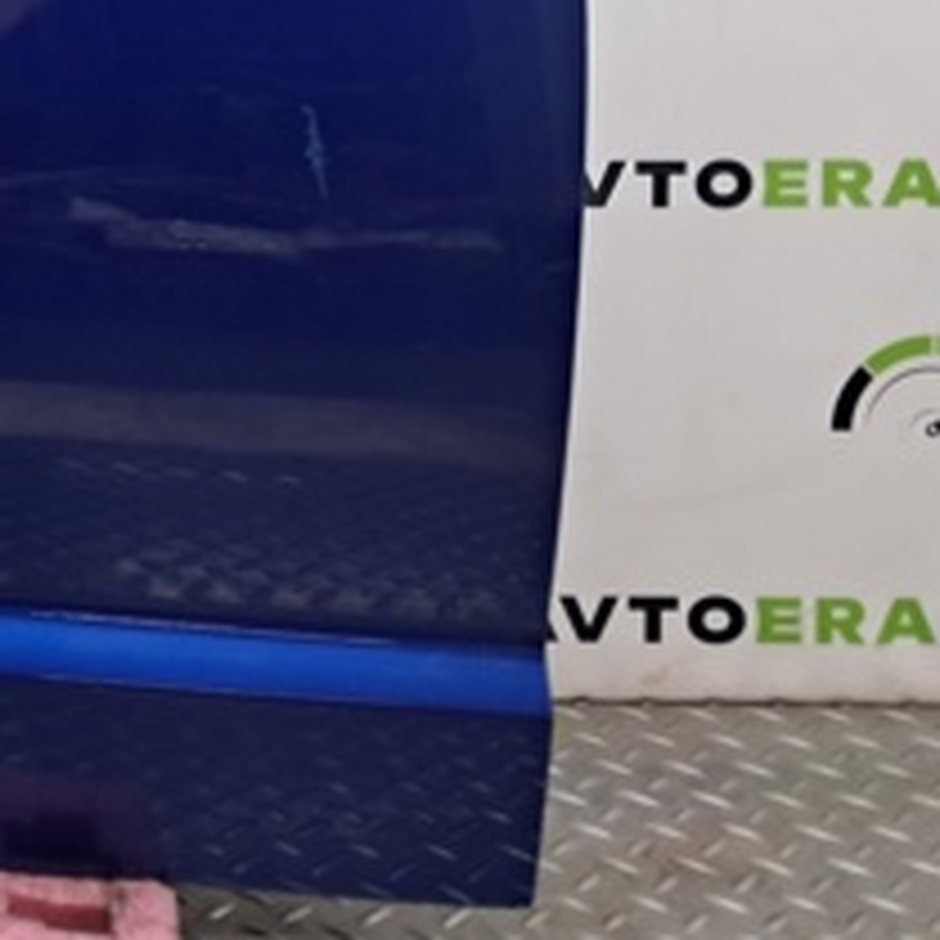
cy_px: -79
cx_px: -256
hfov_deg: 21.6
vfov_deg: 22.4
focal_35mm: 73
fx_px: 2243
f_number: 1.8
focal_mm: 4
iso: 100
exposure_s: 1/50
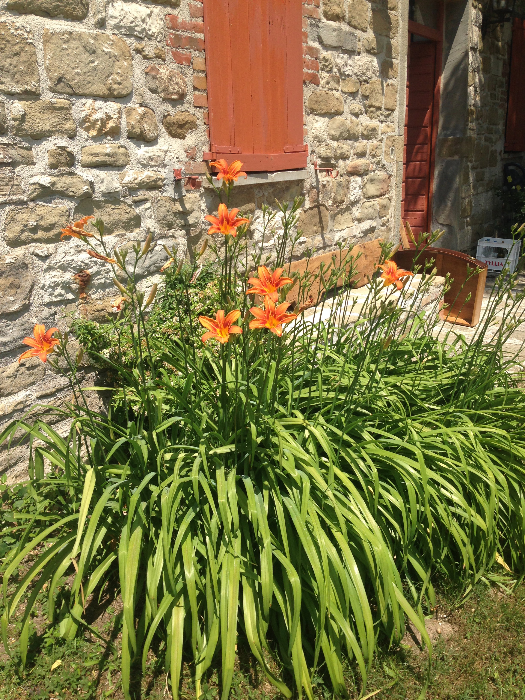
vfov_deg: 55.4
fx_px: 667
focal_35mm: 33
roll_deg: +2.6
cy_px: 350
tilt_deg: -14.0
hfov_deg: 42.9
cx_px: 262
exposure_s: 1/1466
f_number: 2.4
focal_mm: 4.12
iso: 50
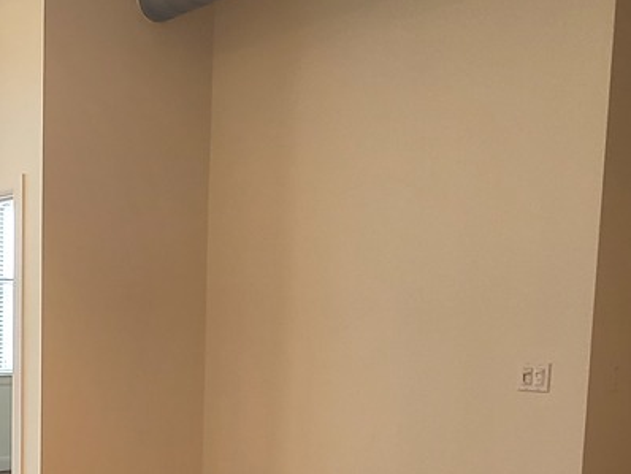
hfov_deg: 36.0
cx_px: -16
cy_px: 409
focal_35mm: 47
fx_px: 857
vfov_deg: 29.8
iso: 80
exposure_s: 1/60
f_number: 2.2
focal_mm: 1.74
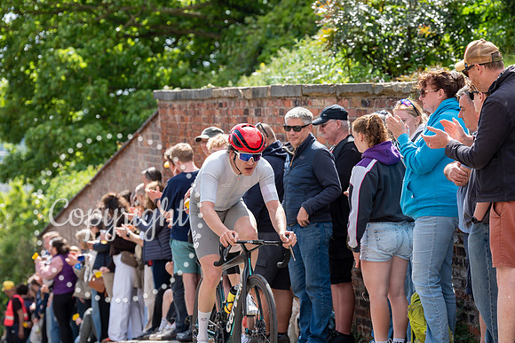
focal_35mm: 143
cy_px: 172
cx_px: 258
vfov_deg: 9.6
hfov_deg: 14.3
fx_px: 2046
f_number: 5
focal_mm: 143
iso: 500
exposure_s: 1/1000
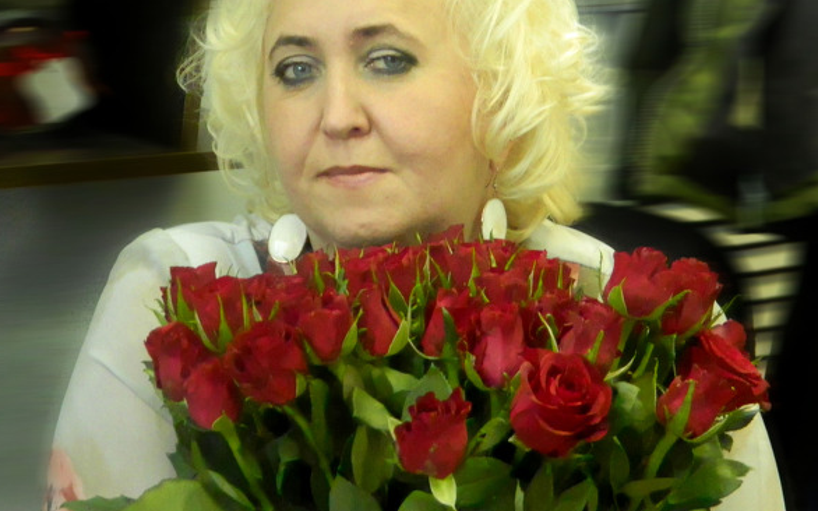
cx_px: 412
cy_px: 221
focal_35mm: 140
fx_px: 3120
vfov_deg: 9.4
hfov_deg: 14.9
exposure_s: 1/50
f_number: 4.7
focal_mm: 23.2
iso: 1600
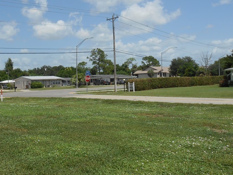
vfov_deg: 35.9
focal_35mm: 40
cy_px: 85
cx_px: 79
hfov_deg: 46.2
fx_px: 269
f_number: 3.5
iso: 80
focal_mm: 4.6
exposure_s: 1/1250
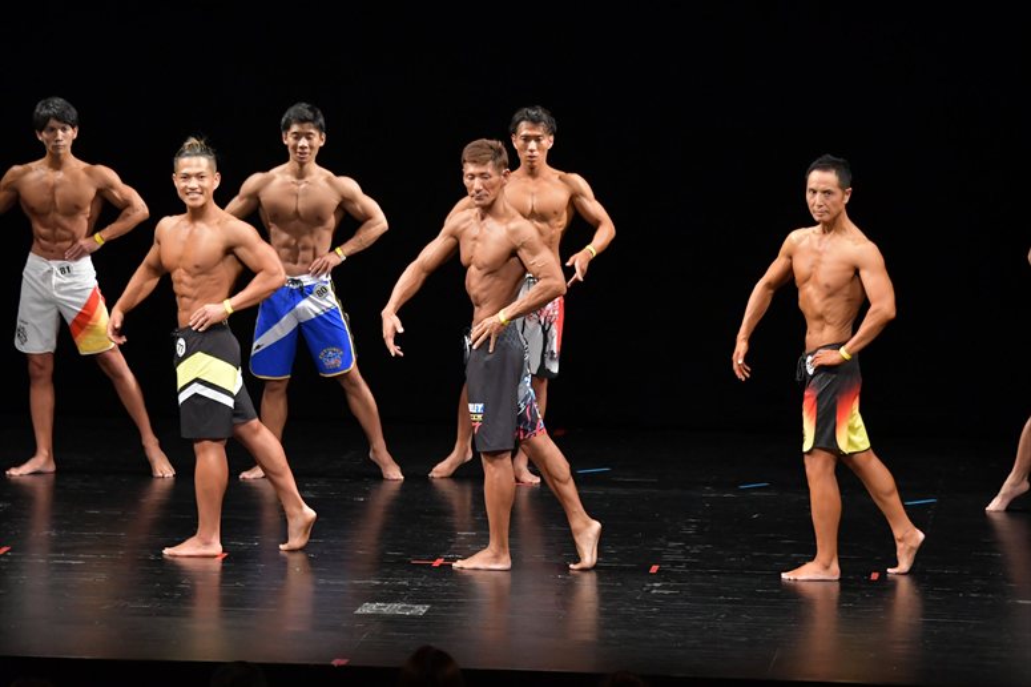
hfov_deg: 10.2
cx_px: 516
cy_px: 344
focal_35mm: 202
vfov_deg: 6.8
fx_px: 5782
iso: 3200
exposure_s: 1/400
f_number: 5.6
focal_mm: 135
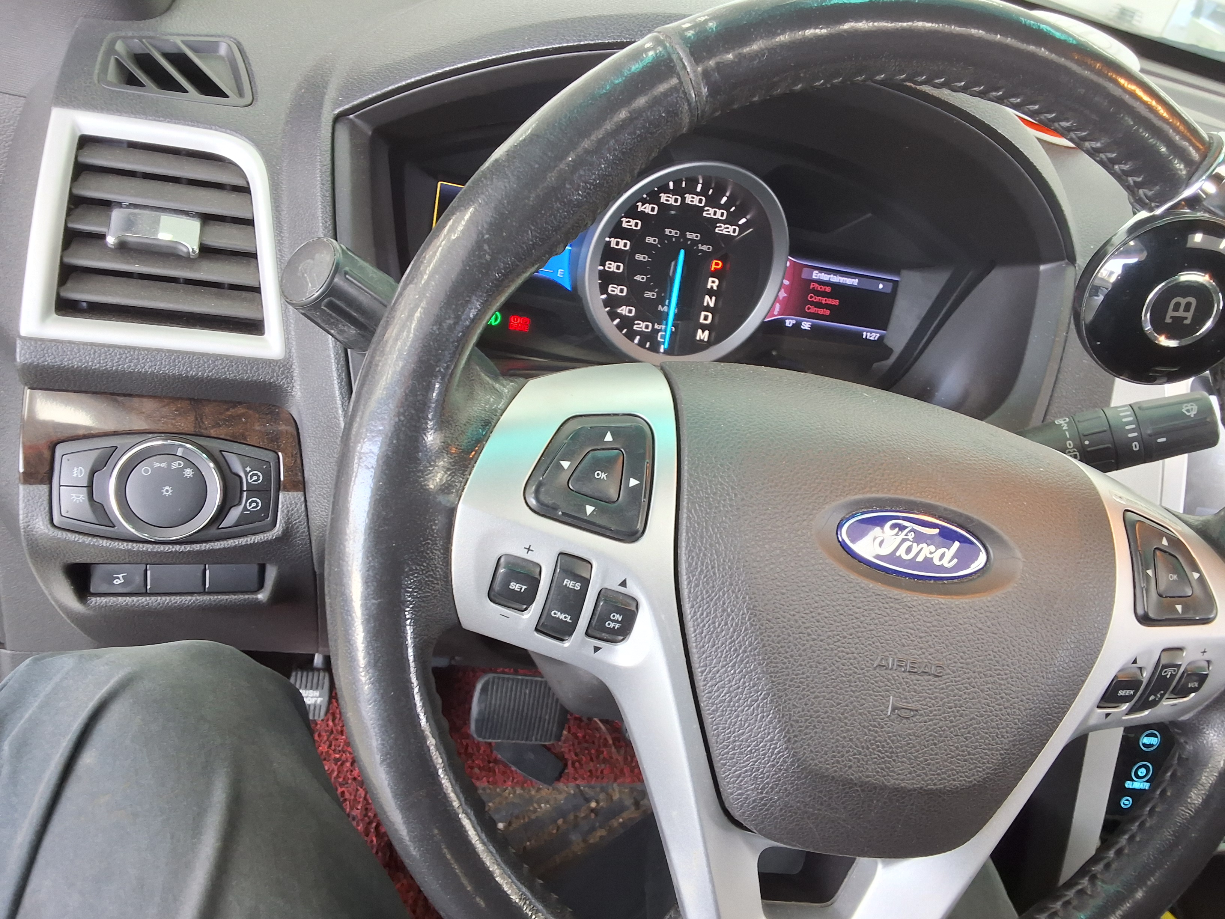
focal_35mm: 28
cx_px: 612
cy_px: 460
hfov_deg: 63.4
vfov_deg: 49.7
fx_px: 991
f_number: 1.9
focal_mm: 2.91
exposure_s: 1/40
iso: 64
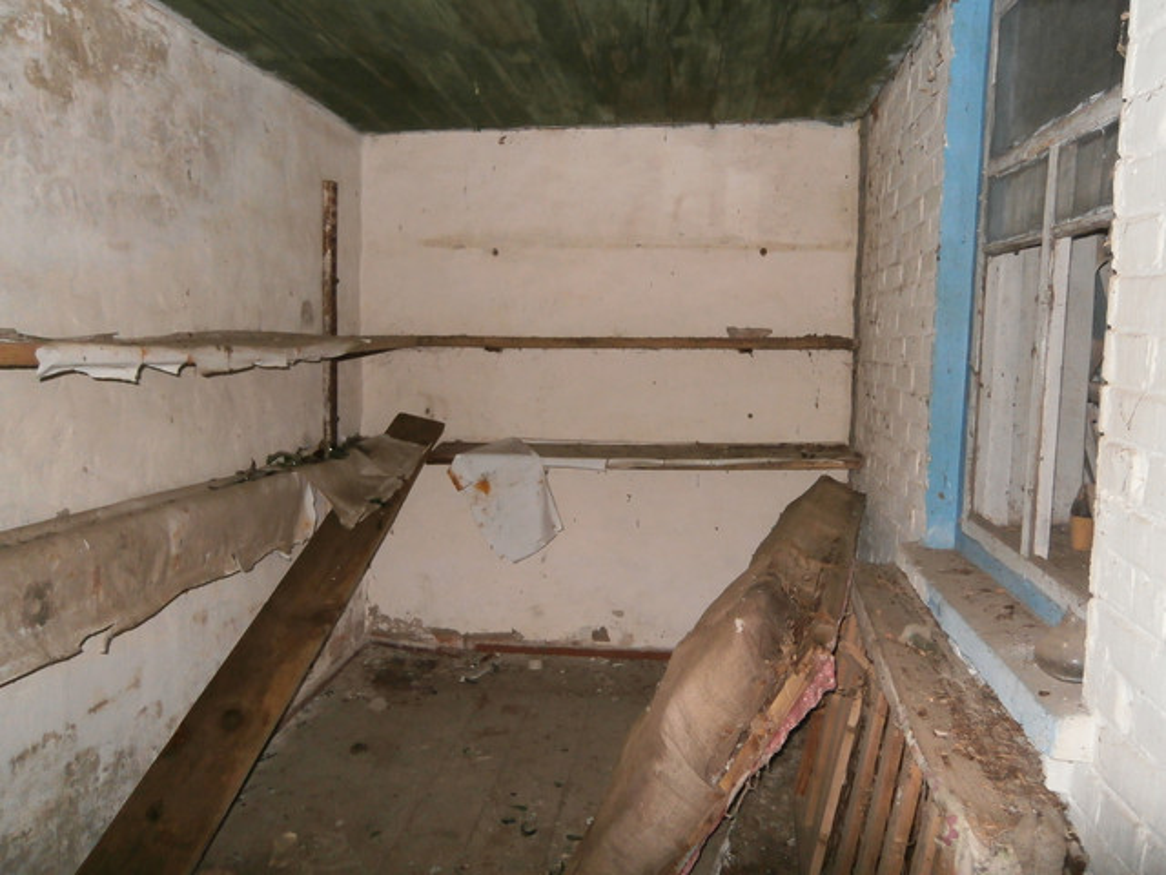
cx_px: 583
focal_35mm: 26
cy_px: 438
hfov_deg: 67.3
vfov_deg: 53.1
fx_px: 876
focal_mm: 4.7
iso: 200
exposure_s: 1/30
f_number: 2.8
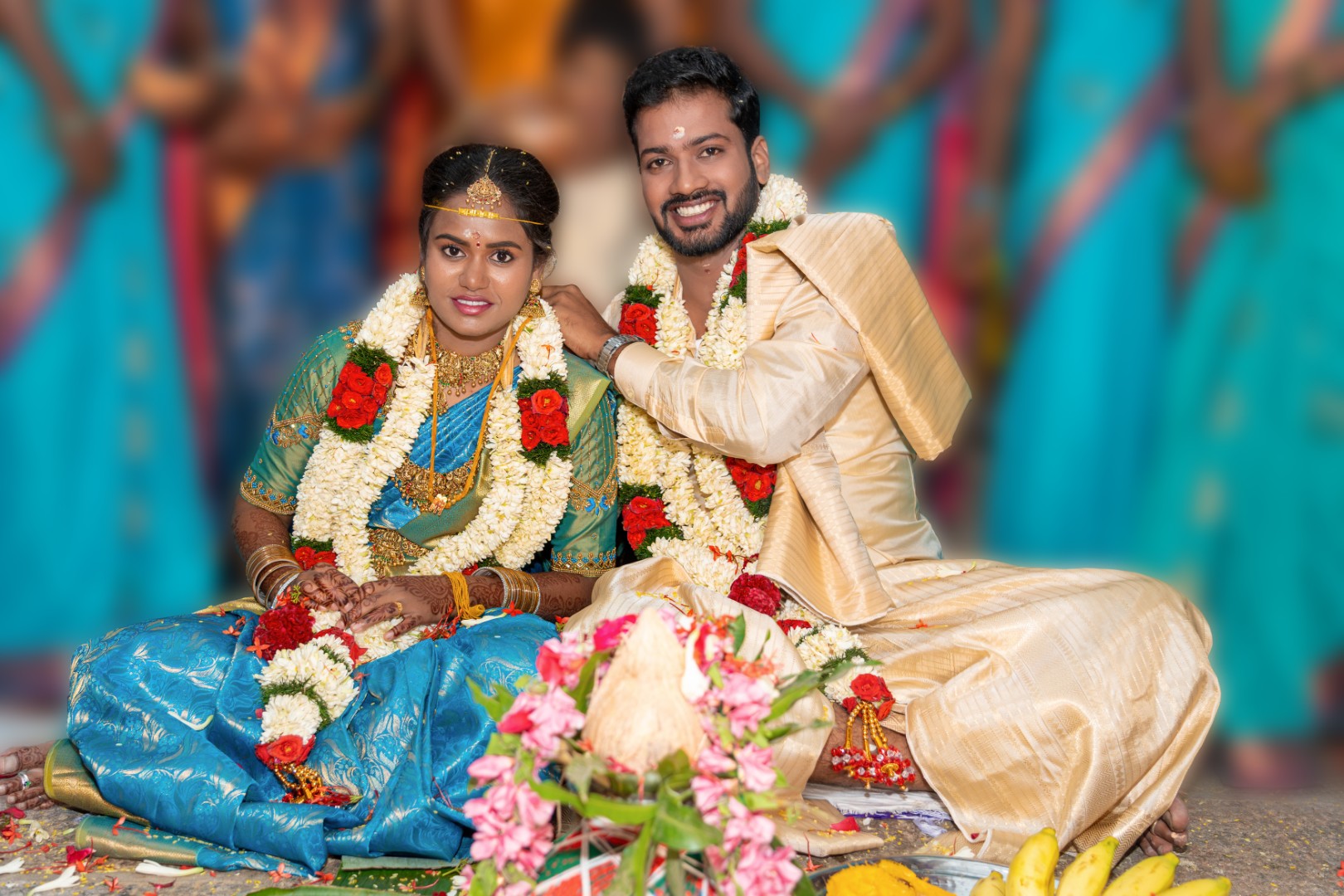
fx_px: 1269
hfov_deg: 55.8
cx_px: 672
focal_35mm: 34
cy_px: 448
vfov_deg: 38.9
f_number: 4
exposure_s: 1/125
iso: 400
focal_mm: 34
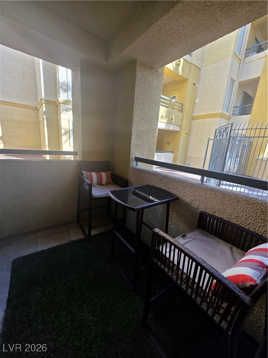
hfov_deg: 89.9
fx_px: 134
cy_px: 179
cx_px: 134
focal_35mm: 13
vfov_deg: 106.2
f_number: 1.9
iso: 32
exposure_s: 1/120
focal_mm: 2.2
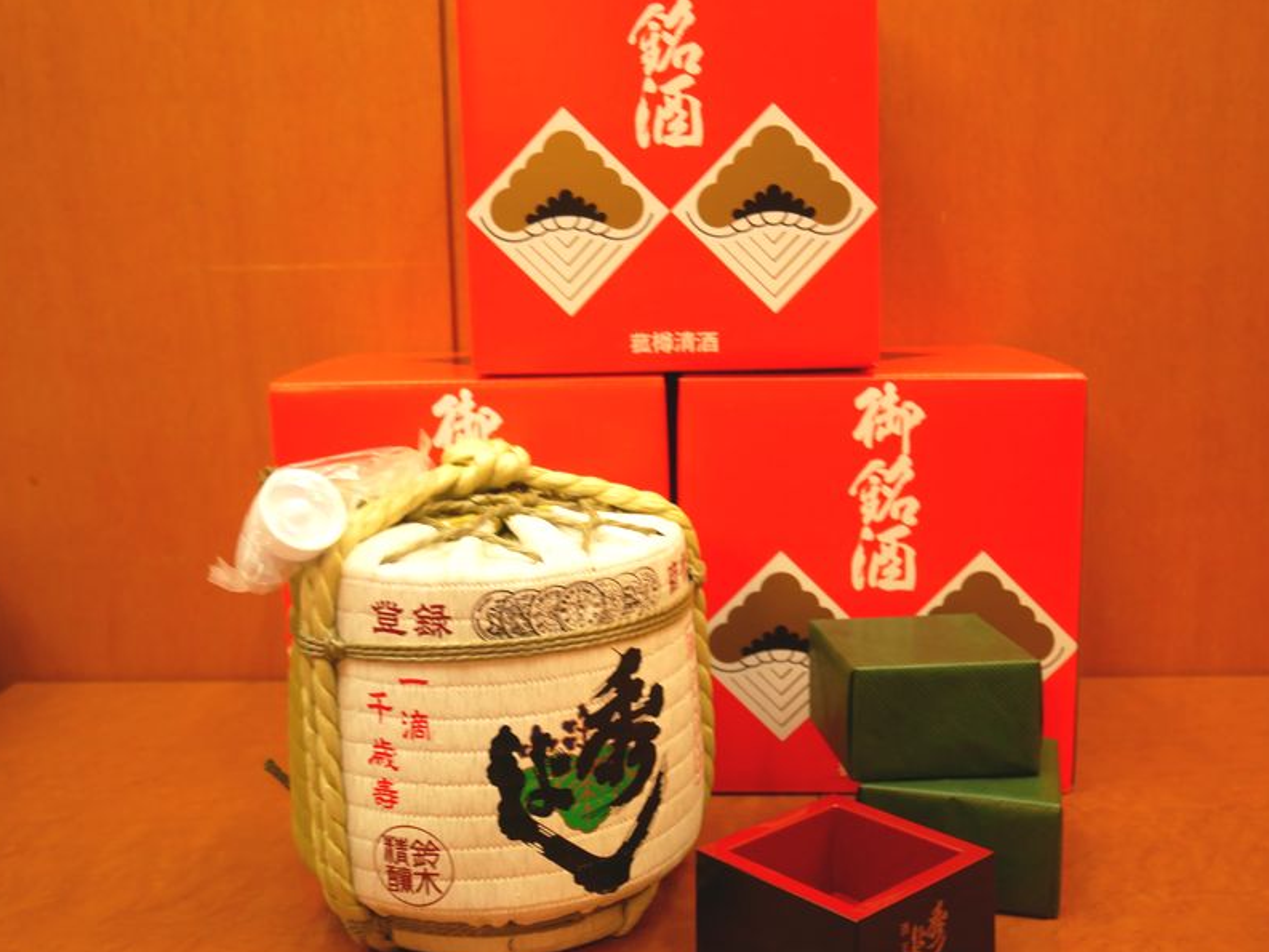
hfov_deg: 50.1
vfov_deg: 38.7
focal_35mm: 37
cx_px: 634
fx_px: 1357
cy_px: 483
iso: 800
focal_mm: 18
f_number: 4.2
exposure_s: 1/60
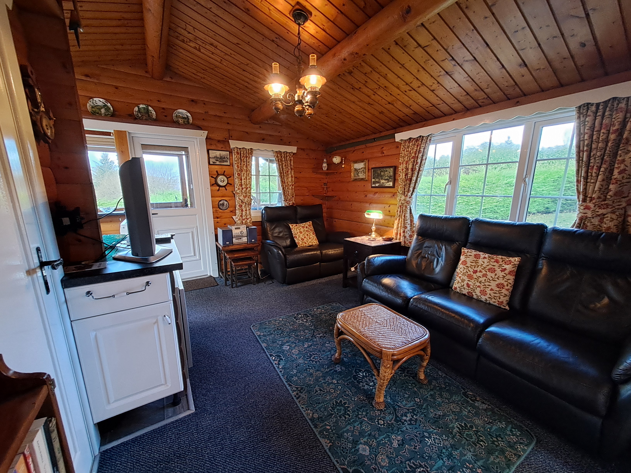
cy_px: 236
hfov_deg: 106.2
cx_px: 316
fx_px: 237
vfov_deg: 89.9
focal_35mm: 13
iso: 200
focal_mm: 1.42
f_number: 2.2
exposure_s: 1/33
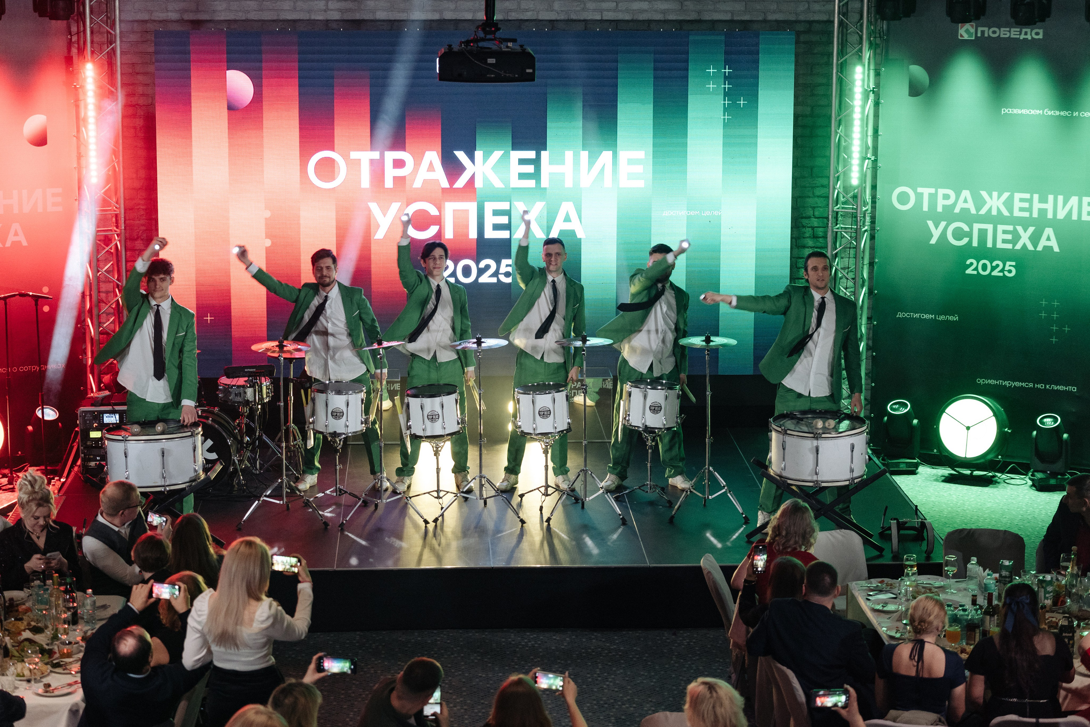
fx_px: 2301
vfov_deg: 17.9
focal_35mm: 76
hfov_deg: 26.6
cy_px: 364
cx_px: 545
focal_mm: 76
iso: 2500
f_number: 3.5
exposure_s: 1/160
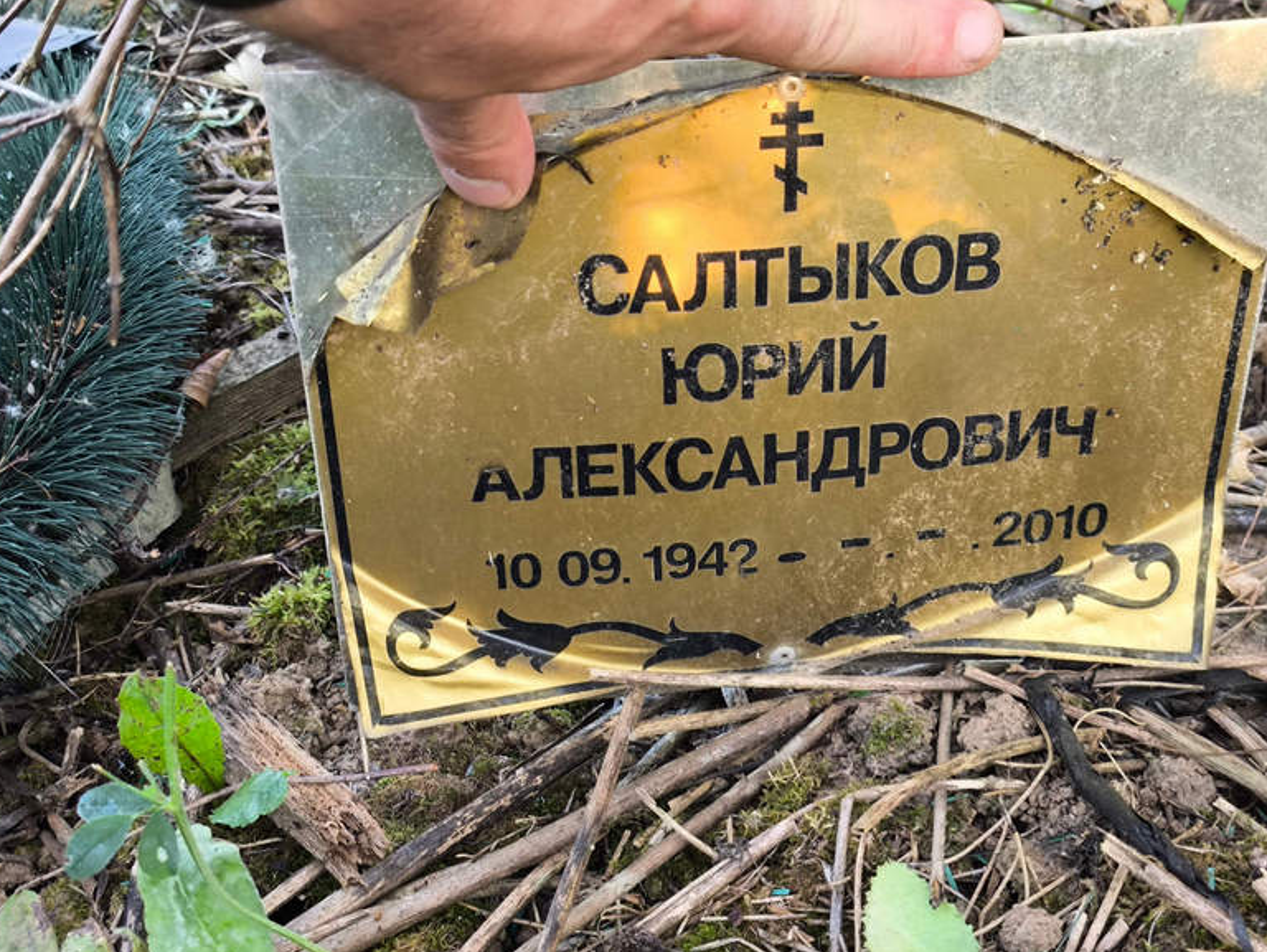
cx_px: 648
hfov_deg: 36.8
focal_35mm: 52
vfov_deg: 28.1
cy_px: 465
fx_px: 1904
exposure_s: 1/50
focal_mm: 4.71
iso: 125
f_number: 1.7
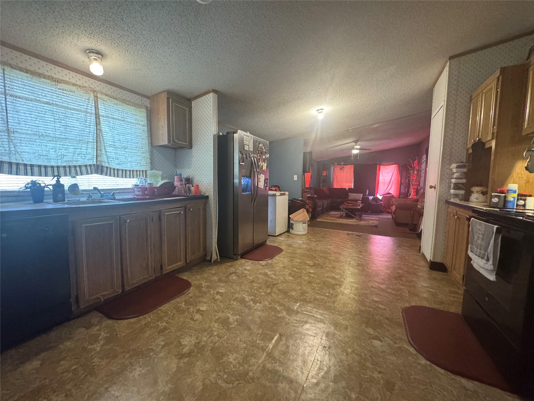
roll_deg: -2.1
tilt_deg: -4.8
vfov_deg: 85.7
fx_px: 216
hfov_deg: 102.1
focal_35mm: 14
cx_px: 267
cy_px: 200
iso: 1000
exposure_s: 1/60
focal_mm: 2.22
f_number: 2.2
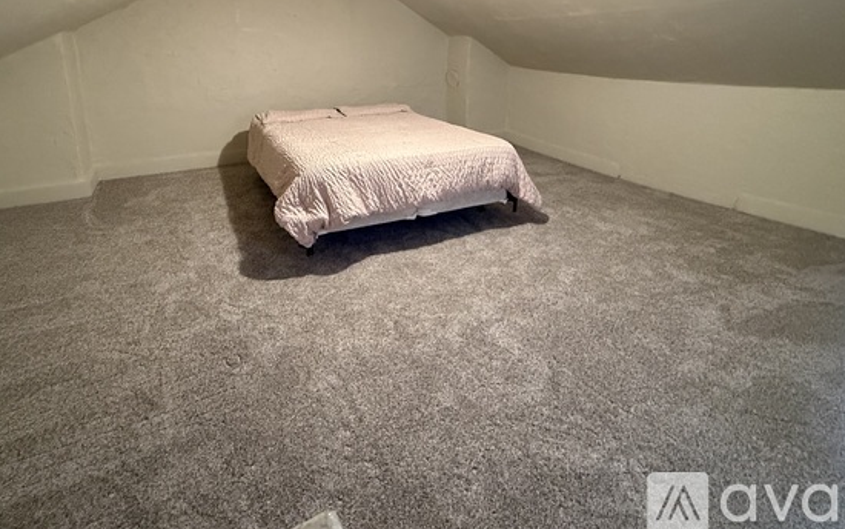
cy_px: 149
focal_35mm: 18
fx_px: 415
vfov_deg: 62.2
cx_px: 383
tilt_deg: -13.0
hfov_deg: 90.8
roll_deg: +0.1
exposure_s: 1/60
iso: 800
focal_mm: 2.22
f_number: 2.2
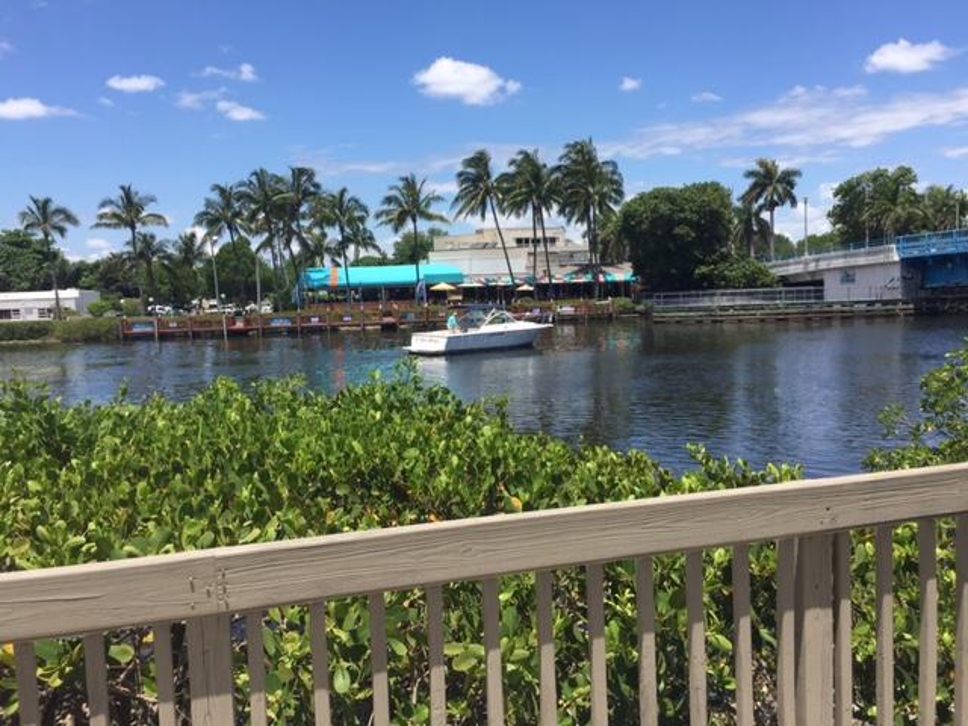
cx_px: 484
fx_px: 811
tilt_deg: -3.6
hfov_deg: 61.7
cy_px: 363
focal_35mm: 29
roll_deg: +1.9
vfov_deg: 48.2
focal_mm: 4.15
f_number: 2.2
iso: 32
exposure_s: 1/1883
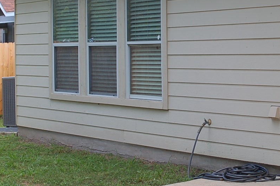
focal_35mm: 99
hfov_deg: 20.4
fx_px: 769
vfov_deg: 13.8
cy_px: 44
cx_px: 216
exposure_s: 1/160
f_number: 6.3
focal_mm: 35
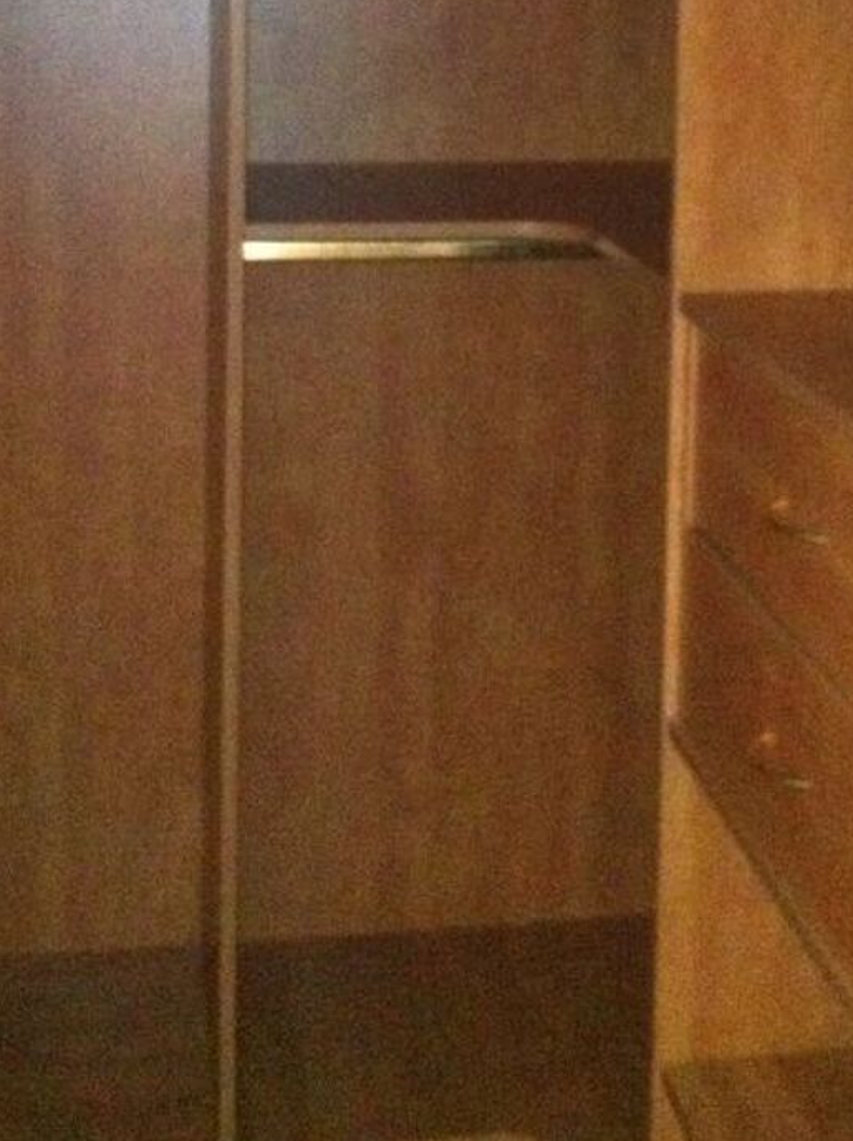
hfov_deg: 21.5
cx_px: 504
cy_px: 92
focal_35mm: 68
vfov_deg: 27.5
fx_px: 2239
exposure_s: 1/15
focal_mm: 3.85
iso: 1000
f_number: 2.8
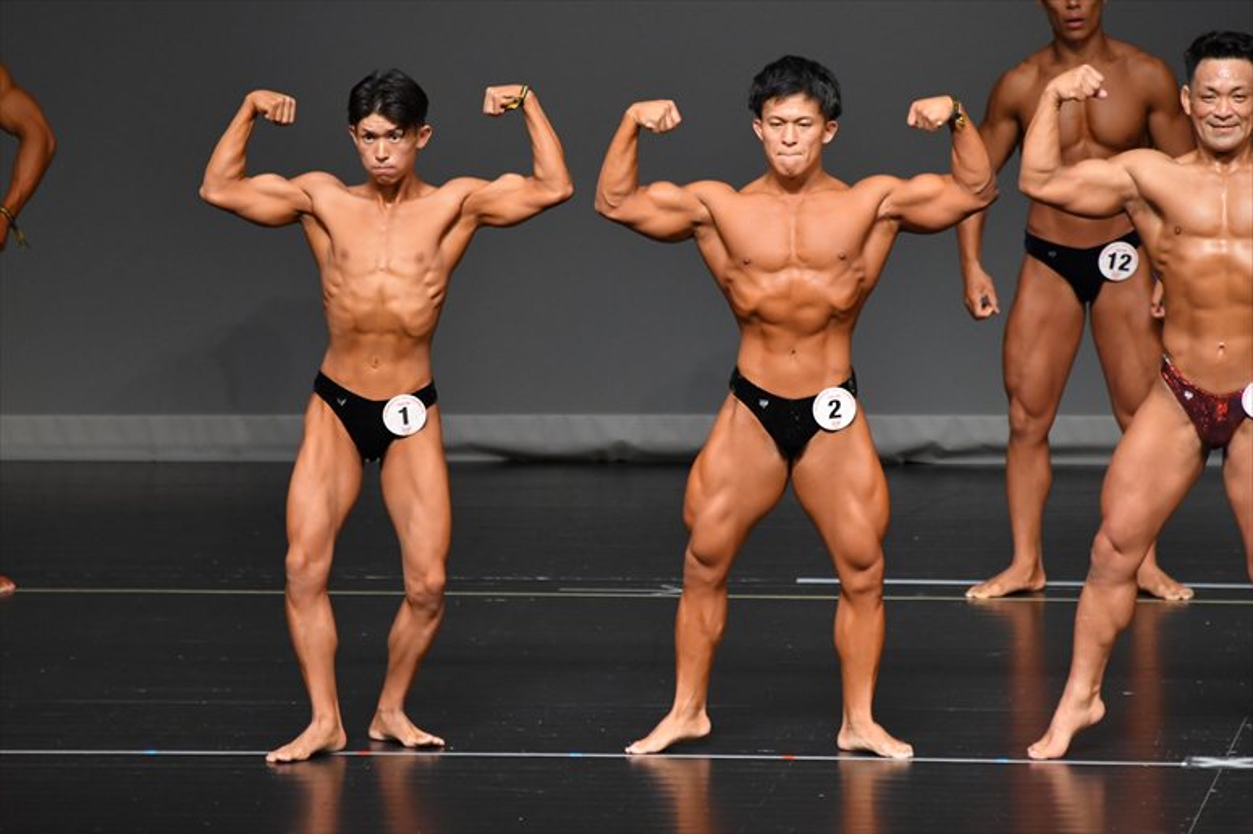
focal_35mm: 345
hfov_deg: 6.0
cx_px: 626
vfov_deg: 4.0
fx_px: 12002
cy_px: 417
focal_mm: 230
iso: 2500
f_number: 5.6
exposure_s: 1/400
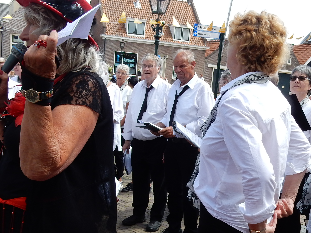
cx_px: 162
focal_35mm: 48
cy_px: 153
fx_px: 431
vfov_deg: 30.1
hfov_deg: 39.6
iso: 125
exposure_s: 1/640
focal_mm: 4.5
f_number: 3.7
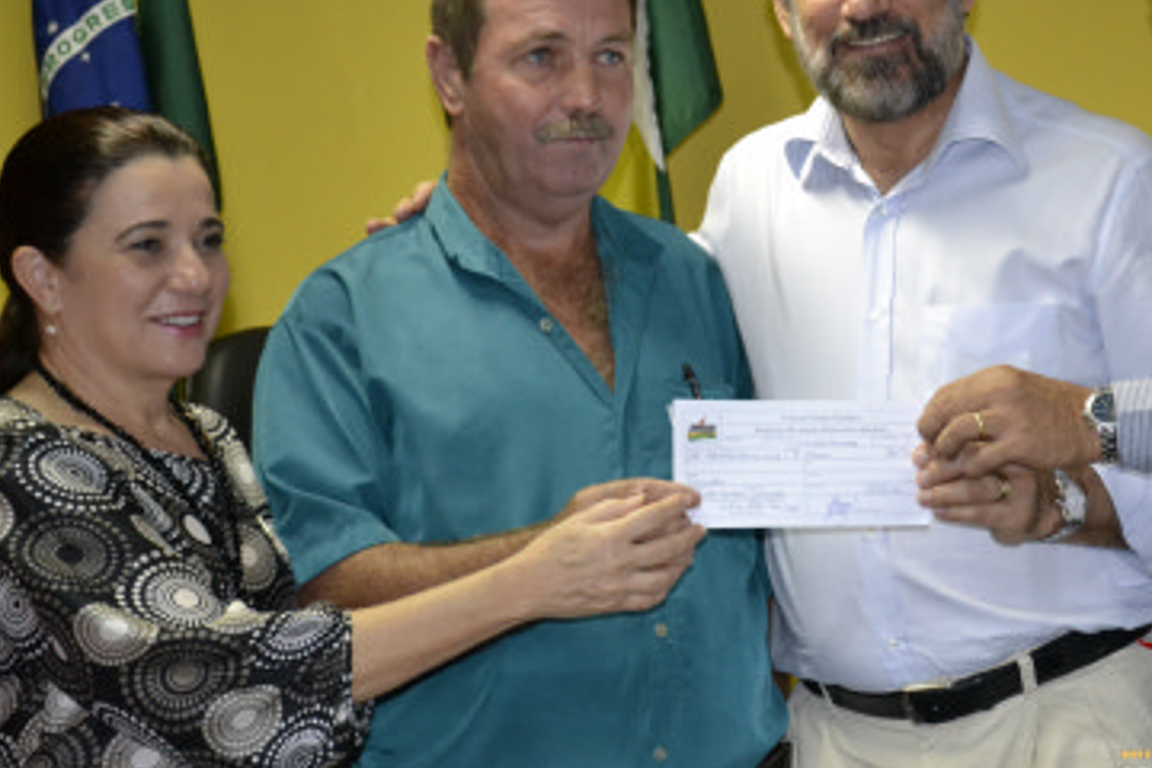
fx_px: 2998
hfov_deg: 21.7
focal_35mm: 94
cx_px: 787
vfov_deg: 14.6
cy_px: 318
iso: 2500
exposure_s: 1/60
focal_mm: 45
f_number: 5.3
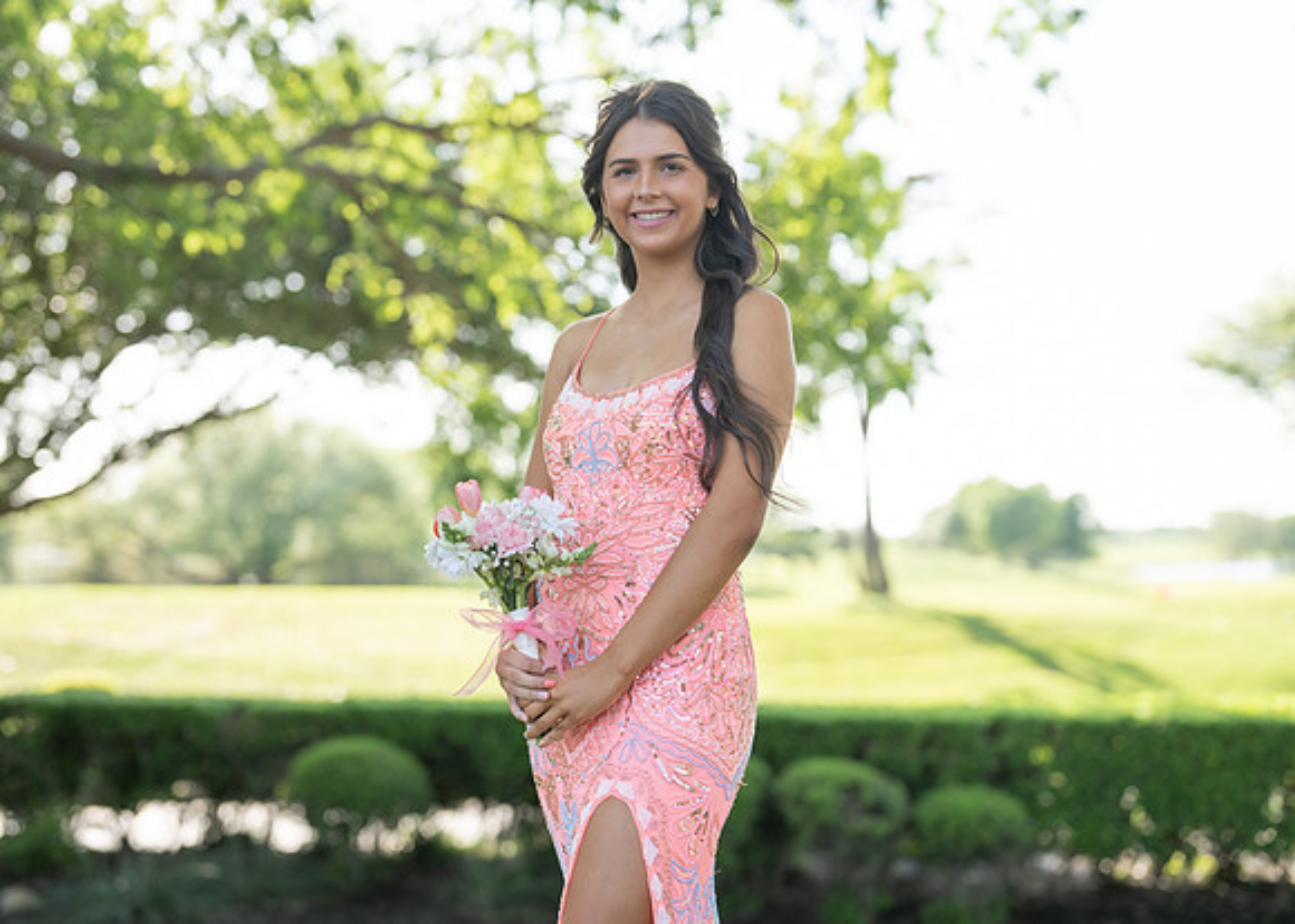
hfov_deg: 35.2
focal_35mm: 55
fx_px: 2040
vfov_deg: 25.5
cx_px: 597
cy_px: 449
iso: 160
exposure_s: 1/1000
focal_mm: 50
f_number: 1.8
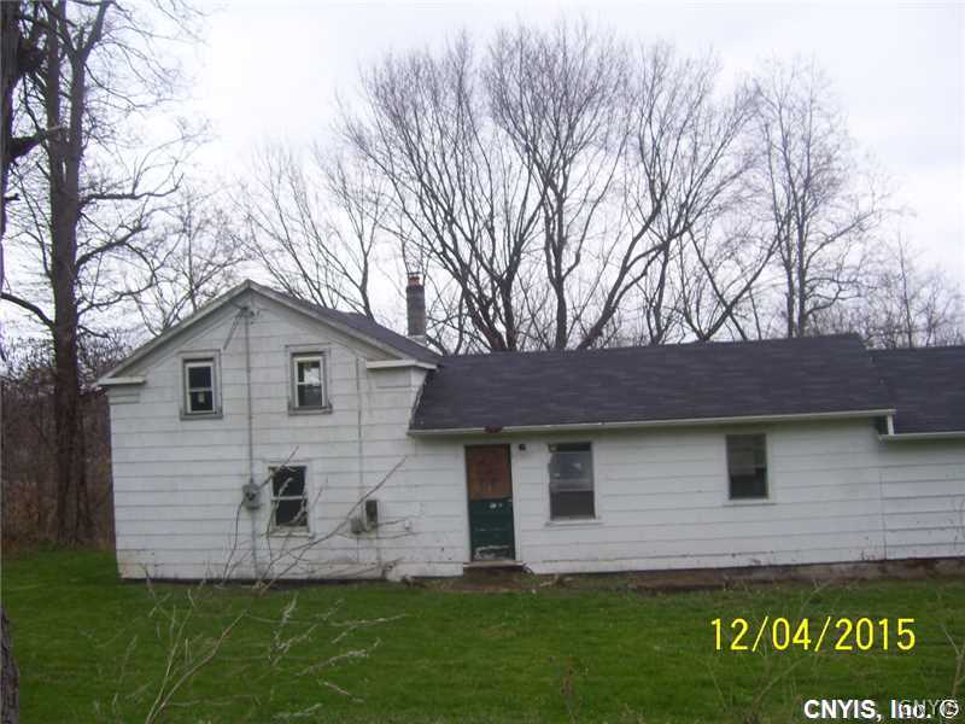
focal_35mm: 36
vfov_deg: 39.7
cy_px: 362
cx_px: 482
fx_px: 1004
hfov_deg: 51.4
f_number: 2.7
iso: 80
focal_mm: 6
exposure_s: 1/100
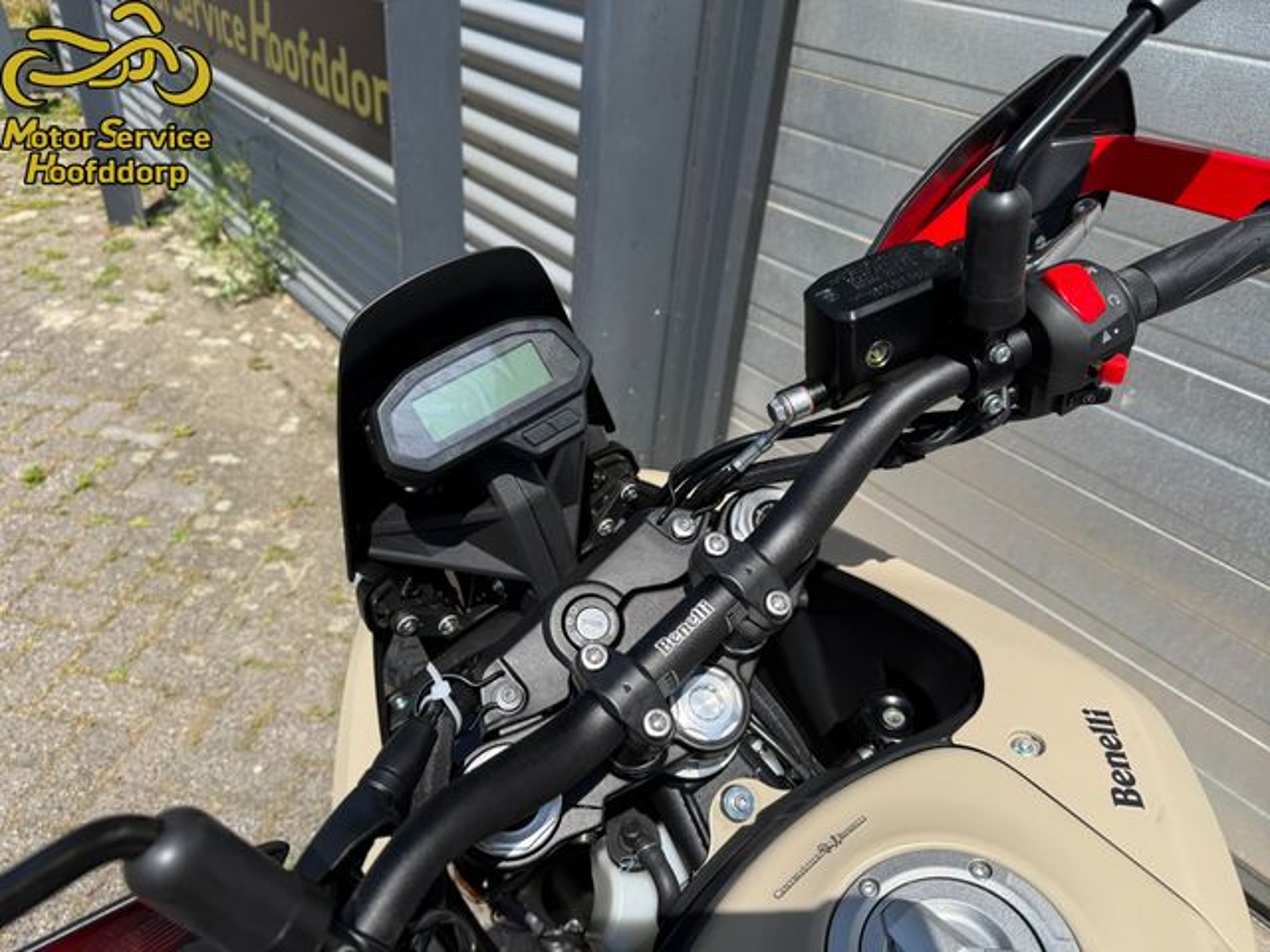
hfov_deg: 71.6
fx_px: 881
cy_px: 476
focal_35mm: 24
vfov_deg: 56.8
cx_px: 635
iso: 80
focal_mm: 6.76
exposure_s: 1/3145
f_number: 1.78
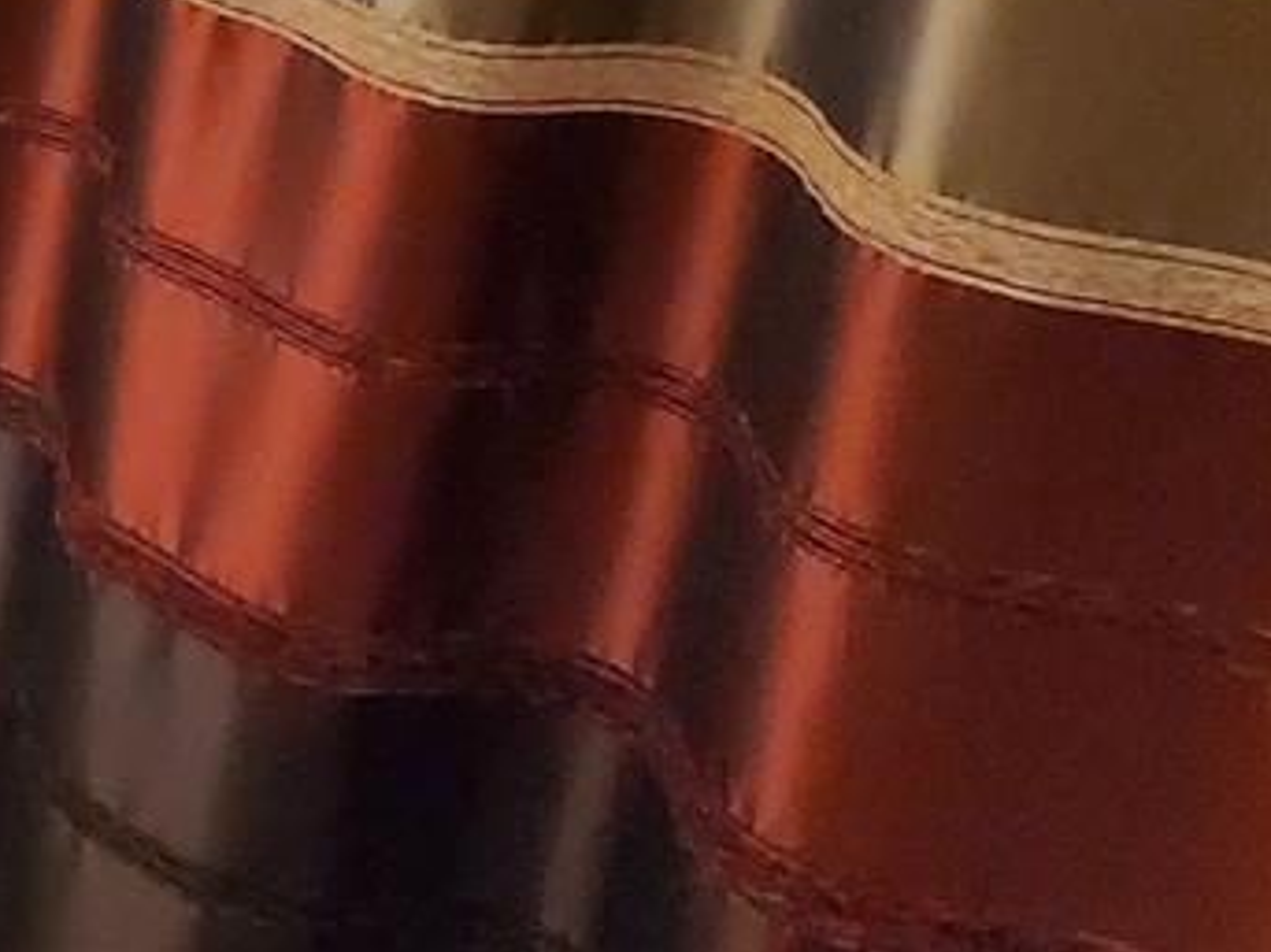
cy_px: -348
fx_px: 3560
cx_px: -1086
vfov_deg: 14.5
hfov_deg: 16.5
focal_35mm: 97
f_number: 2.4
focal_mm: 4.3
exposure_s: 1/120
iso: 320
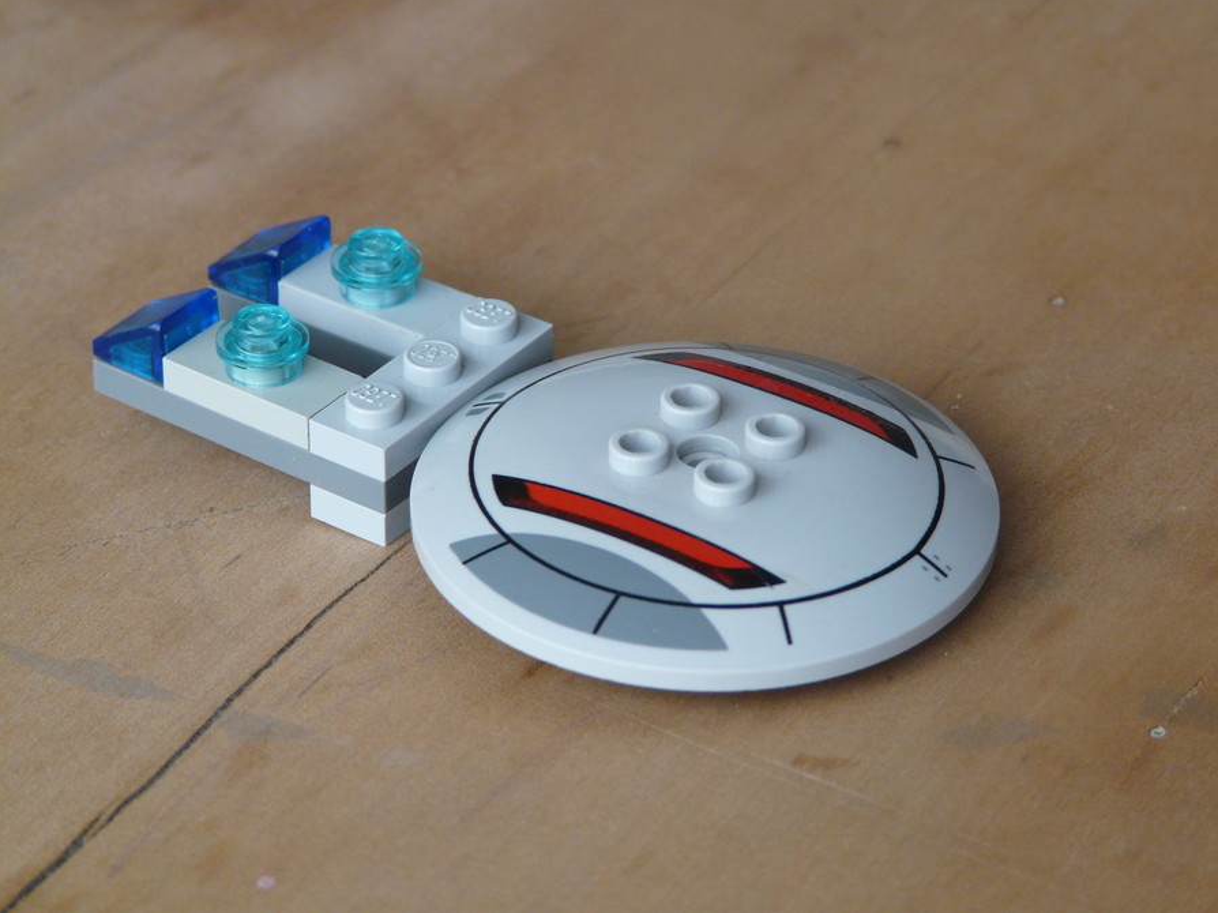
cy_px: 454
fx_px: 4890
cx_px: 612
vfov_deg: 10.7
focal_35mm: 139
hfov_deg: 14.2
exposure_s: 1/60
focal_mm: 22.6
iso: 200
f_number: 3.6
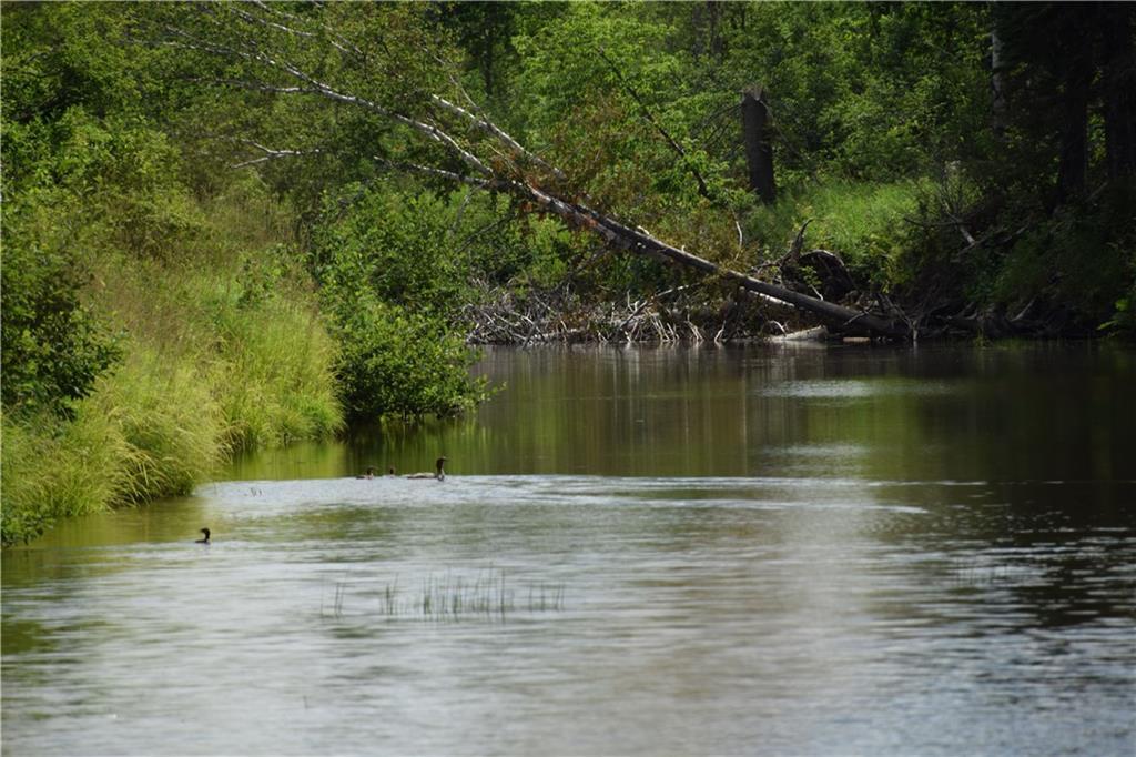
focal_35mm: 450
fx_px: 14195
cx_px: 568
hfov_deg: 4.6
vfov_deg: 3.1
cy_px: 378
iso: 200
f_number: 9
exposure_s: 1/250
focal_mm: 300
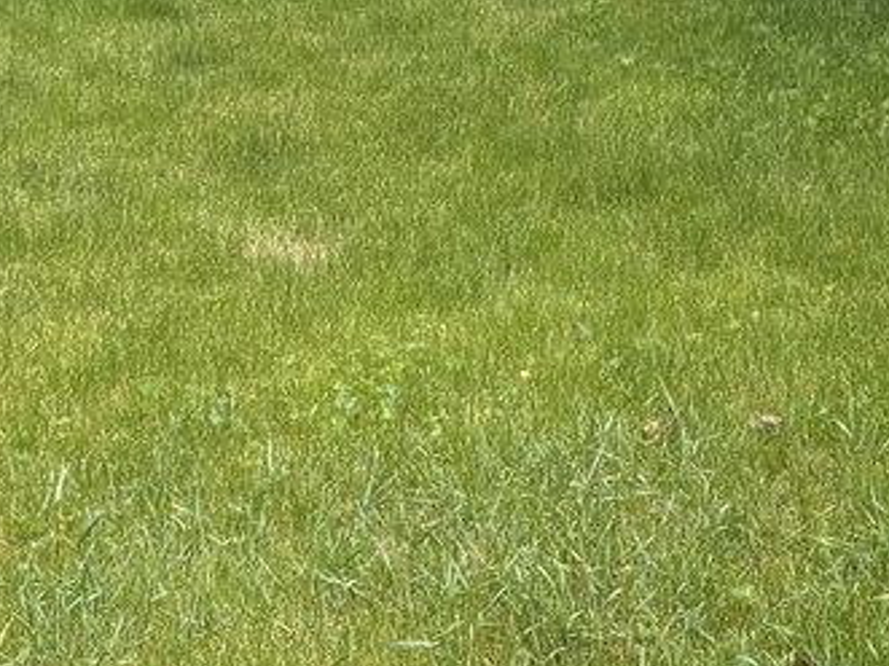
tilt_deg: +0.7
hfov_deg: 16.6
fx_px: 2901
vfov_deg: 12.5
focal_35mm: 113
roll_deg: +0.4
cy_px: -314
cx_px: 1117
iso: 50
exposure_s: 1/3125
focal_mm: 5.96
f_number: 1.6
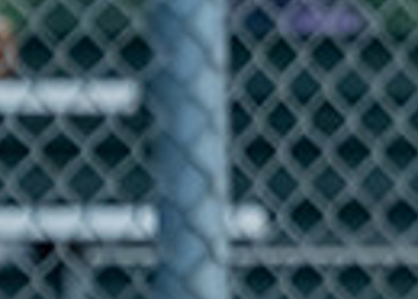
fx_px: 24777
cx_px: 831
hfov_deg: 1.0
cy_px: 191
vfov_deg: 0.7
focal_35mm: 2086
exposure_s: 1/1250
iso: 2500
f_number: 5.6
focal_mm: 339
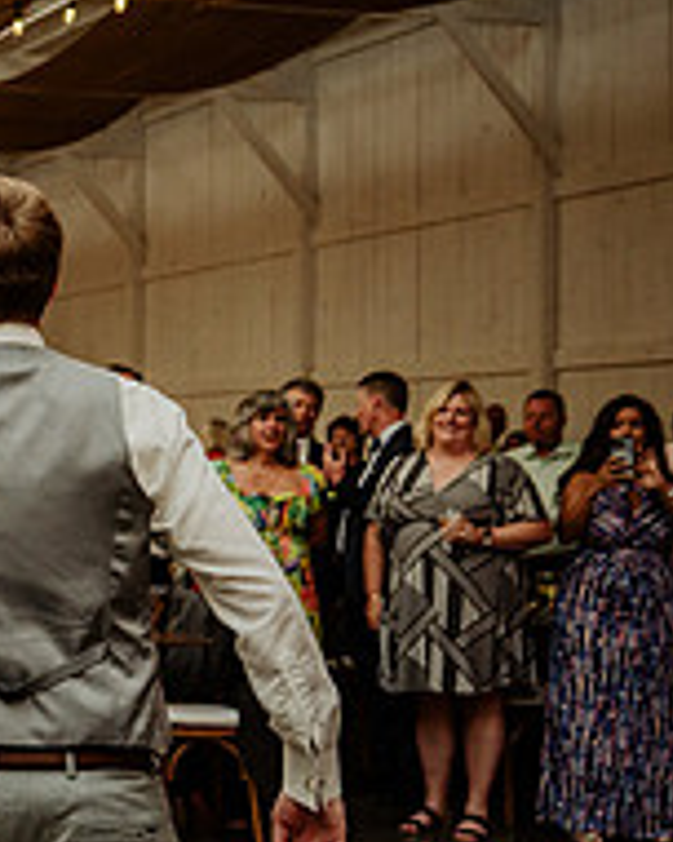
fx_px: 1818
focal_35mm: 73
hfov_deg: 18.3
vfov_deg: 26.0
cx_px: -372
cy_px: 465
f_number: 2.8
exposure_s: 1/200
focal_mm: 24
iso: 125
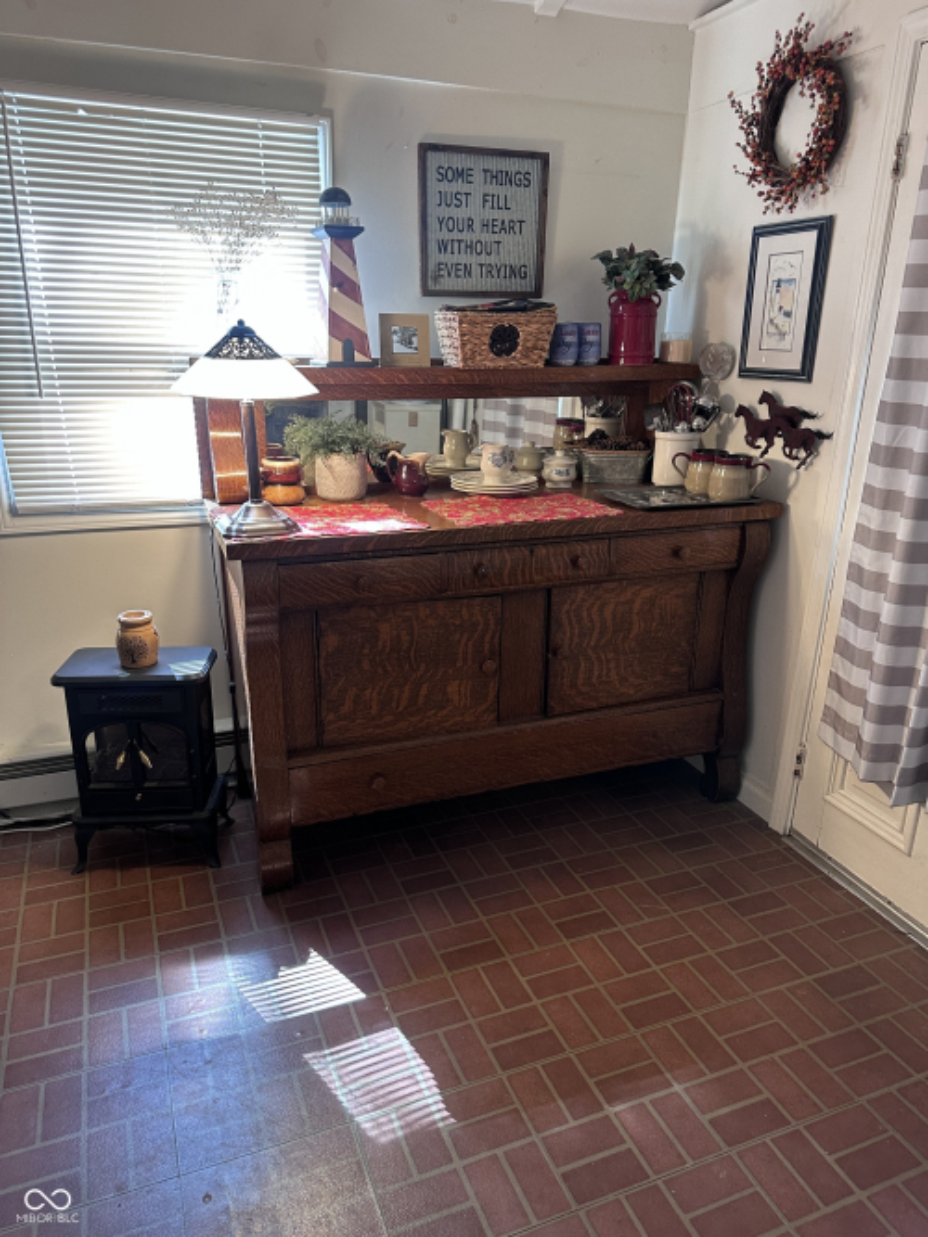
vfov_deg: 71.6
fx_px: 858
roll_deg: -1.7
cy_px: 618
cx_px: 464
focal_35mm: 24
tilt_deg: -17.5
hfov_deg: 56.8
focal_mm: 6.86
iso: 200
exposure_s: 1/60
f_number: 1.78
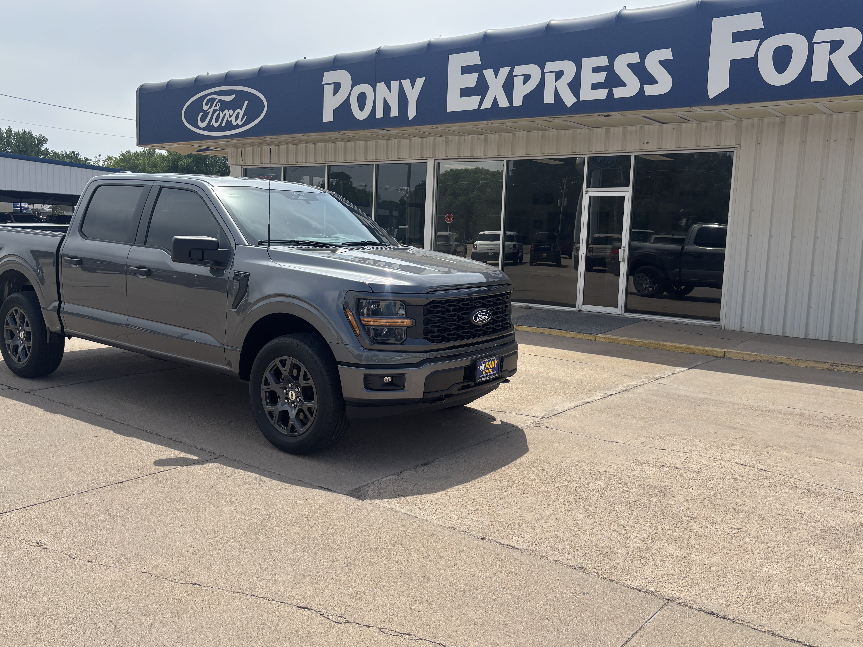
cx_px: 435
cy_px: 307
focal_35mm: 30
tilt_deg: -4.5
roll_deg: -2.8
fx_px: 748
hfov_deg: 60.0
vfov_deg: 46.8
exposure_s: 1/3937
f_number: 1.6
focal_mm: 5.96
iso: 50
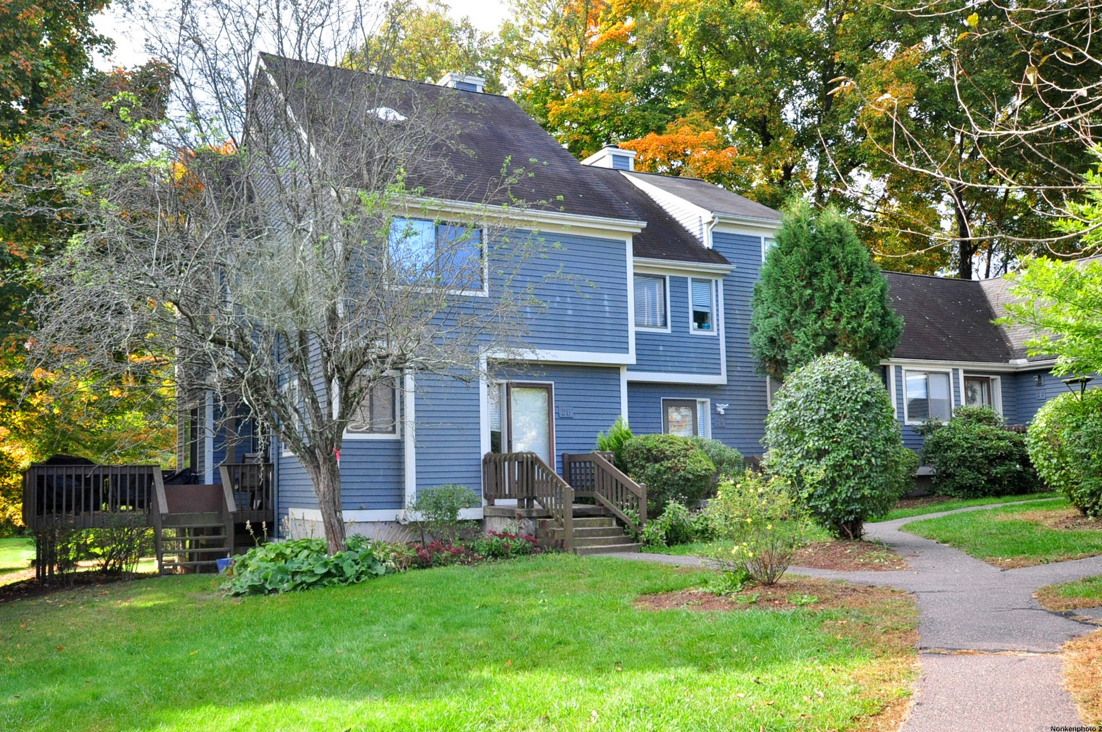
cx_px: 551
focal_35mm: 30
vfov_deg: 43.5
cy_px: 366
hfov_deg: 62.0
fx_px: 917
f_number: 8
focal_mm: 20
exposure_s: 1/250
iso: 800
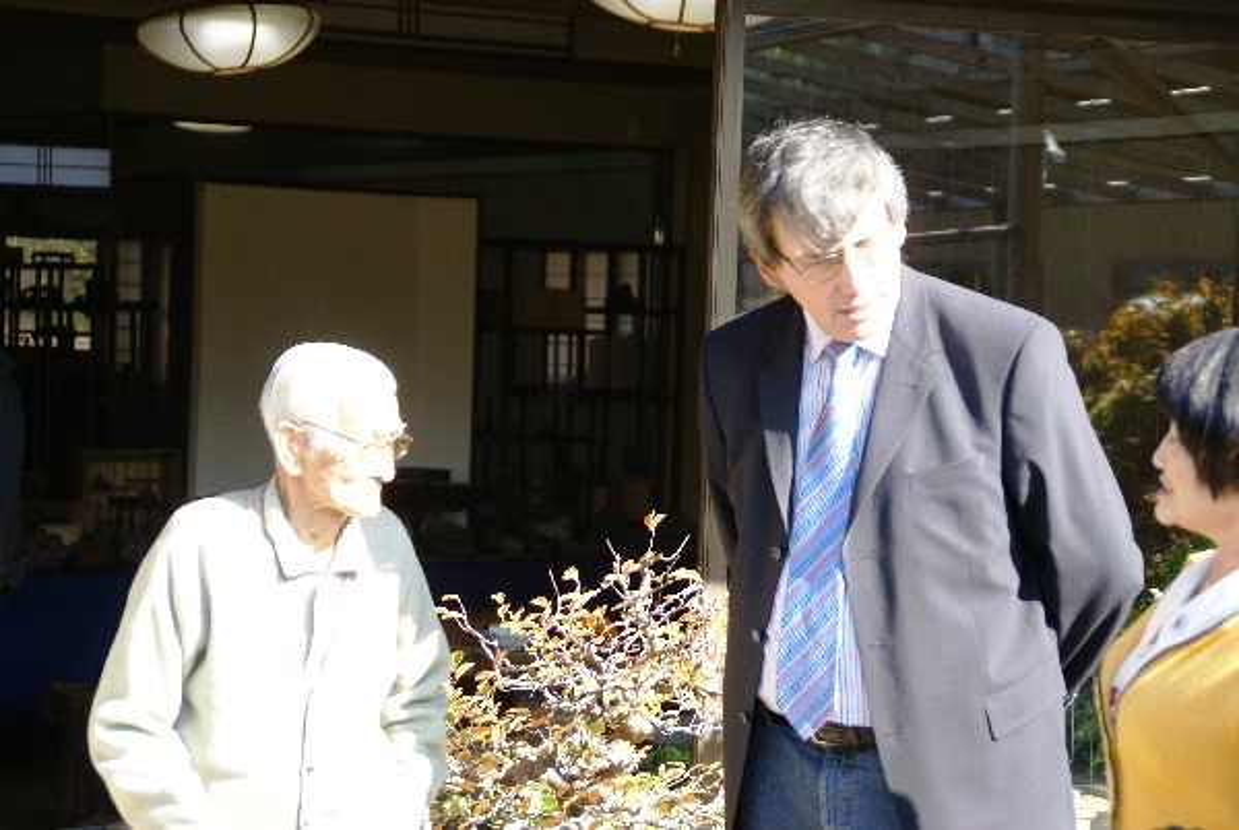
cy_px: 415
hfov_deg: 22.6
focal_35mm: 90
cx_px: 620
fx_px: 3102
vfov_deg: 15.2
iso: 125
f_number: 5
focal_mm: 60
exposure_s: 1/100
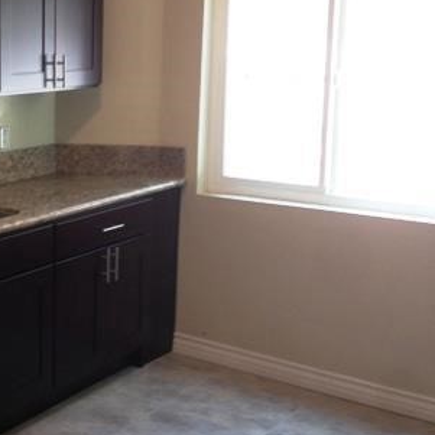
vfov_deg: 27.6
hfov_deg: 26.3
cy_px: 166
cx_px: 0
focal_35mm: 62
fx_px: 881
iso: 80
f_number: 2.4
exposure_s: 1/20
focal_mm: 4.12
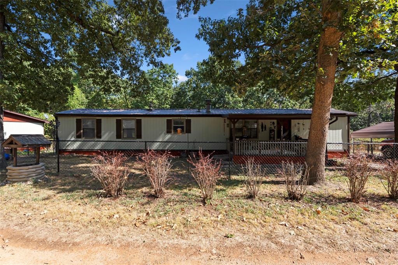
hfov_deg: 96.7
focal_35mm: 16
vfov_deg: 73.7
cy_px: 132
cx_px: 199
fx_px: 177
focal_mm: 16
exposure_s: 1/200
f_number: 8
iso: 200
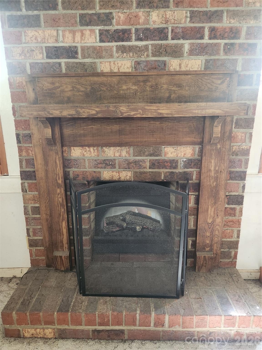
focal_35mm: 23
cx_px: 131
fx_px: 232
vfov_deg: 73.9
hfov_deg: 58.9
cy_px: 175
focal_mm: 5.4
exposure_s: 1/40
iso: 640
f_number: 1.8
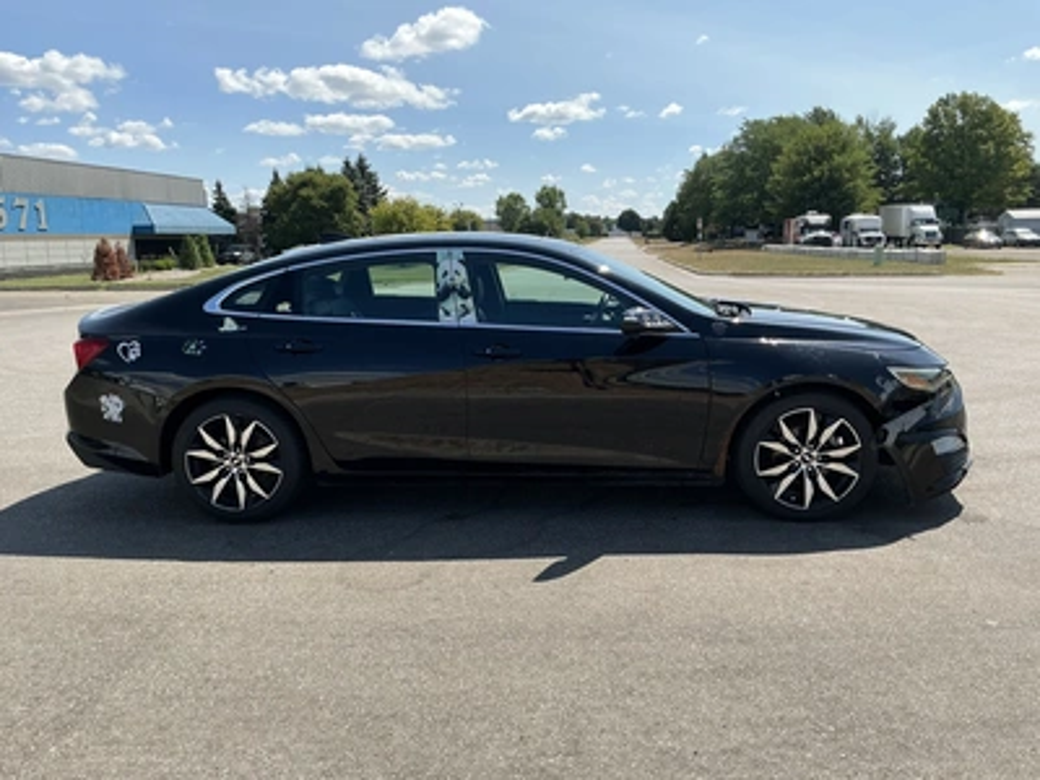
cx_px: 520
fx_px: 841
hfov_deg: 63.4
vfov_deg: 49.7
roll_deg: +1.0
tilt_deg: -6.6
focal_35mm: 28
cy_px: 390
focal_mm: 3
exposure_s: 1/1786
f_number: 1.8
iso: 25
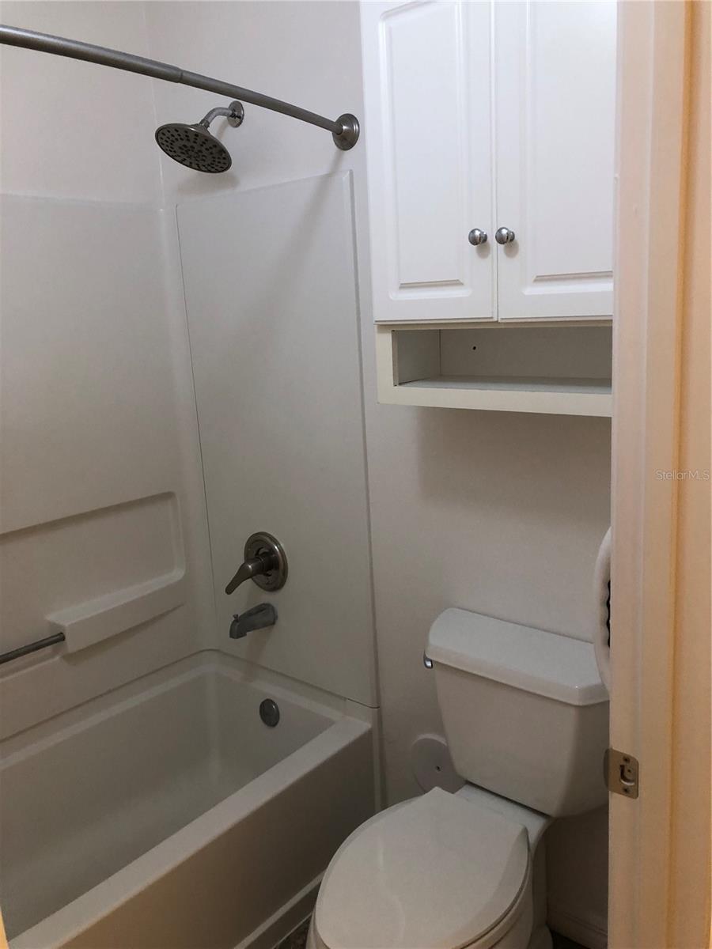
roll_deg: +4.0
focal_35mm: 28
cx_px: 356
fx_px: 768
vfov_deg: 63.4
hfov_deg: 49.7
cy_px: 474
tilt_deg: -12.8
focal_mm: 3.99
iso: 40
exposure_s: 1/30
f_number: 1.8
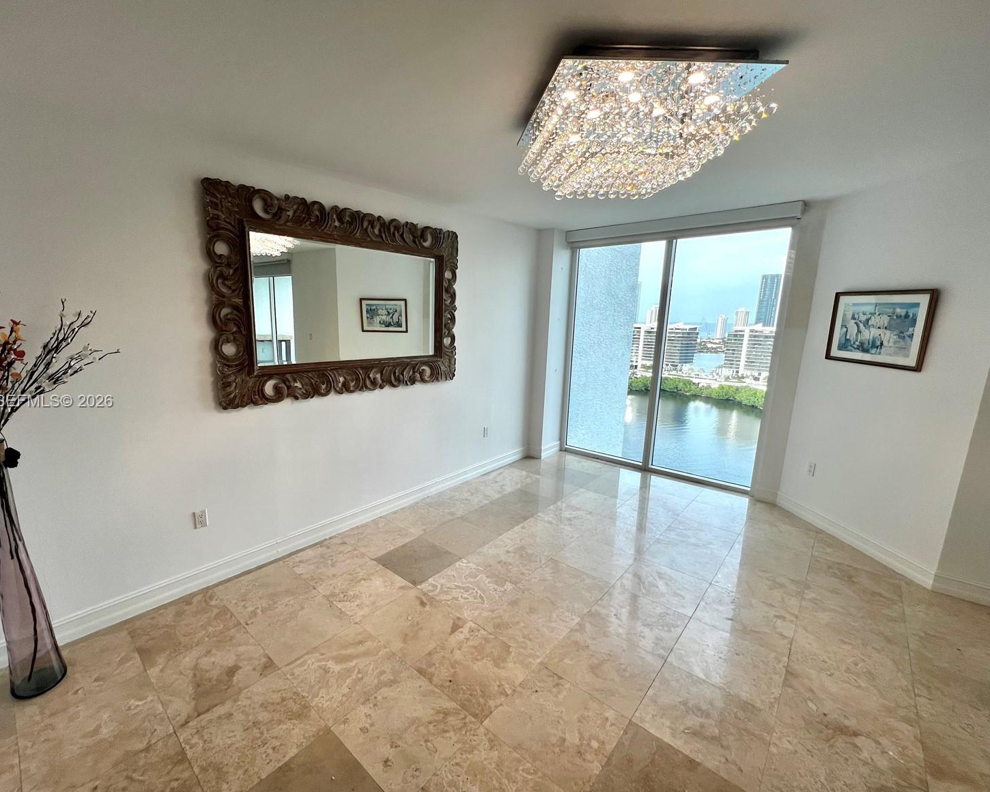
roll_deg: -1.3
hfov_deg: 100.4
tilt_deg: -11.2
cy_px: 402
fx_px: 410
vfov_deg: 88.0
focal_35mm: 14
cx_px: 447
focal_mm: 1.57
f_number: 1.8
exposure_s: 1/120
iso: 50
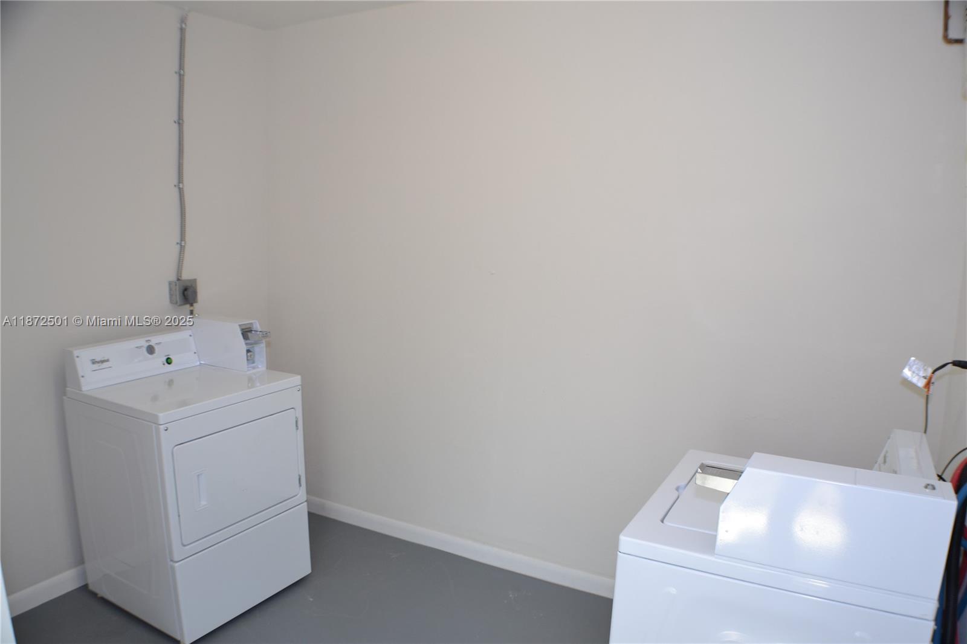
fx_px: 886
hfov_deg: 57.2
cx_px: 484
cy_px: 322
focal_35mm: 33
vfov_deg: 40.0
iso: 400
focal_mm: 22
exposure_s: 1/80
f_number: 4.5
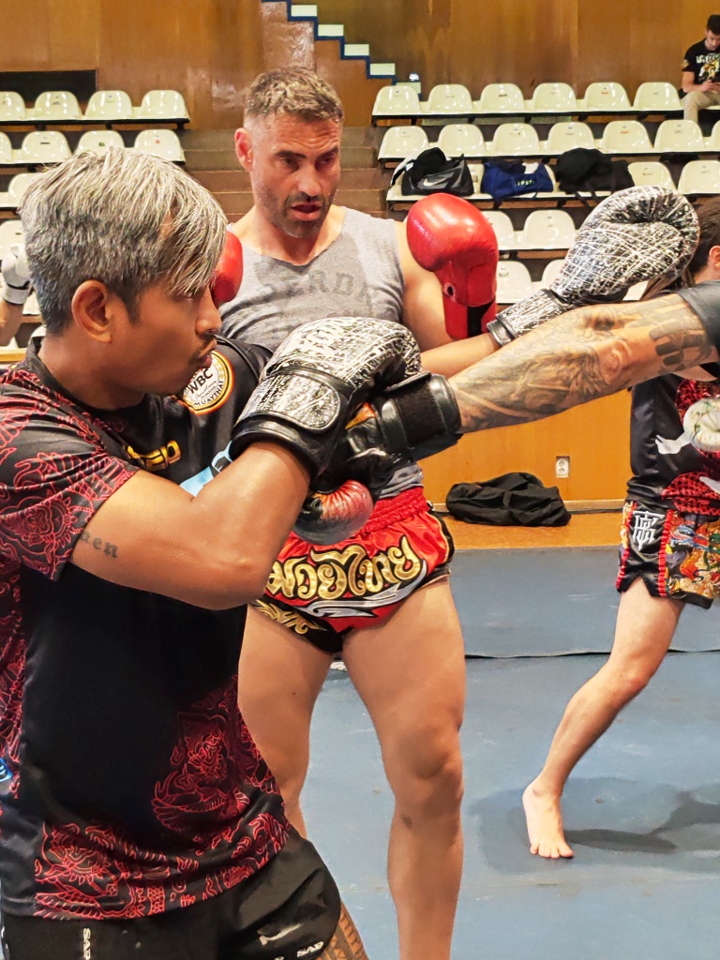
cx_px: 360
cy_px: 480
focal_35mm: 54
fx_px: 1498
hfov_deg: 27.0
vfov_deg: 35.5
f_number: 1.9
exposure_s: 1/100
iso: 1600
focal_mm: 6.12
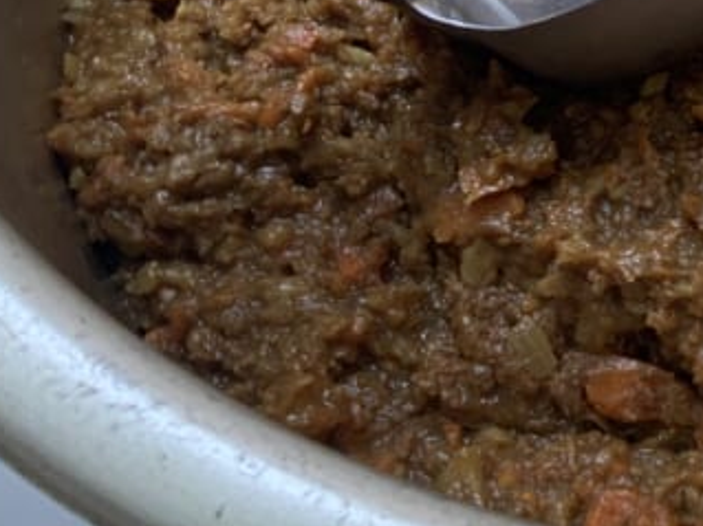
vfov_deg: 15.2
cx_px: 956
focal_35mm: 93
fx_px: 1888
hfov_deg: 19.2
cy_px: -141
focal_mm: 3
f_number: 1.8
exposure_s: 1/120
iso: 64
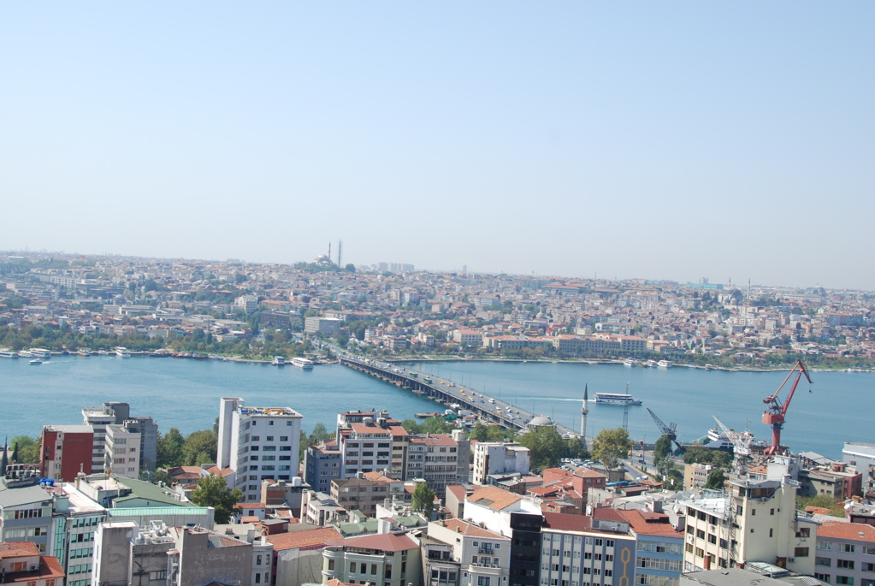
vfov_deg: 30.9
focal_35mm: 44
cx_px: 438
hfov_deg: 44.9
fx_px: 1059
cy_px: 293
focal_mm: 29
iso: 200
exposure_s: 1/250
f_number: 10
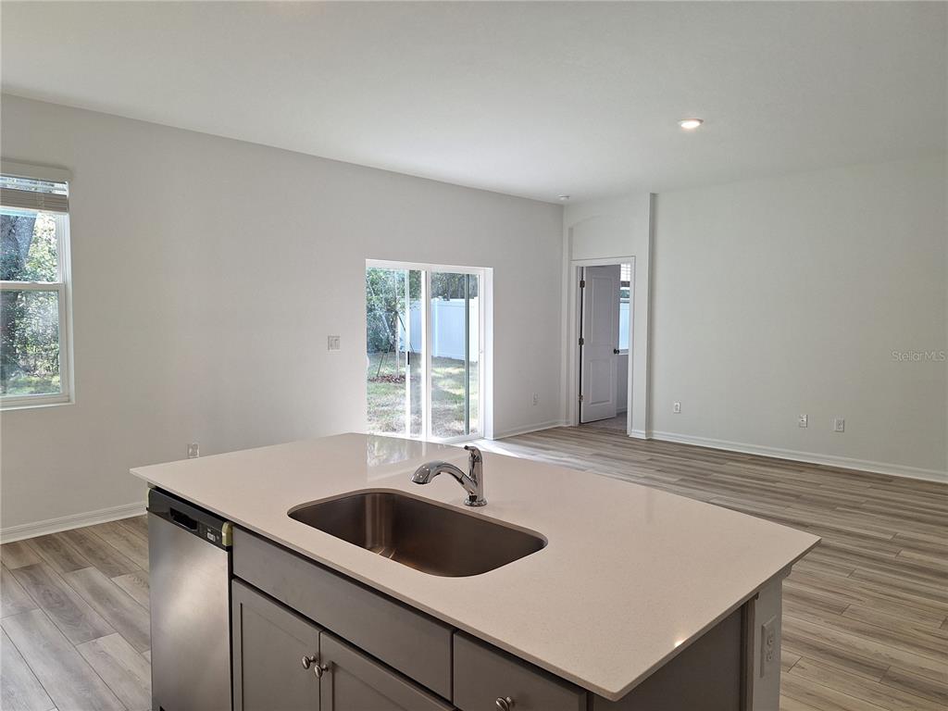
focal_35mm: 23
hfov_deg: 73.9
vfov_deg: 58.9
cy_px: 356
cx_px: 474
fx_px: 630
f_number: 1.8
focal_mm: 5.54
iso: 50
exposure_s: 1/120
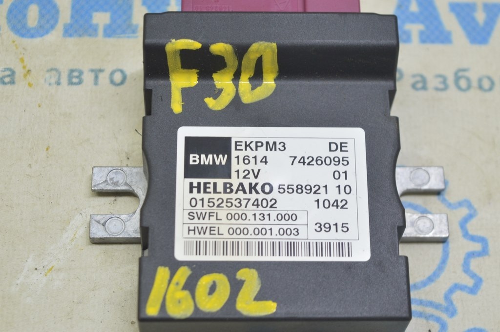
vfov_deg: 16.5
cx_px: 250
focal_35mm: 82
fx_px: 1145
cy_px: 166
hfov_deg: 24.6
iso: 400
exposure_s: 1/20
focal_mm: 55
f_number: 5.6
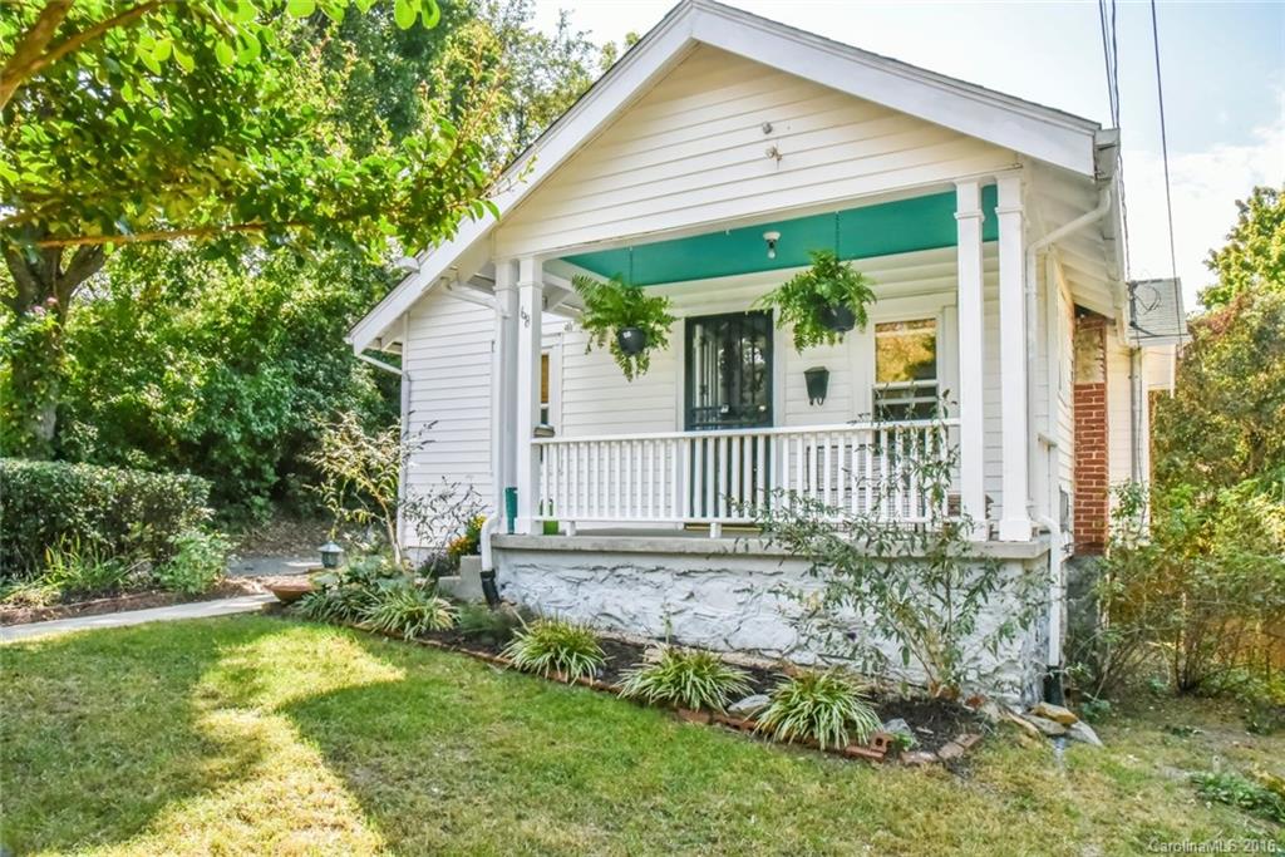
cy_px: 428
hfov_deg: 73.7
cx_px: 642
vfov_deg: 53.1
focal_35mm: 24
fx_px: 857
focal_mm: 24
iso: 4000
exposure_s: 1/320
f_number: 18
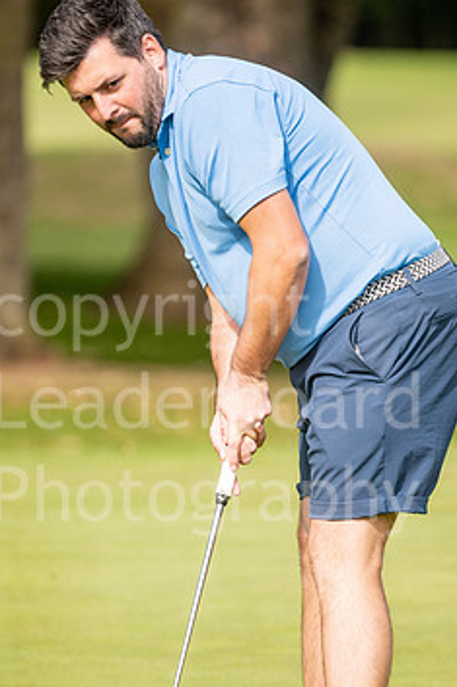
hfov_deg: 2.4
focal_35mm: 574
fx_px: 10940
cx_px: 208
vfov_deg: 3.6
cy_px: 416
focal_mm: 300
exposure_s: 1/2500
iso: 400
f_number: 4
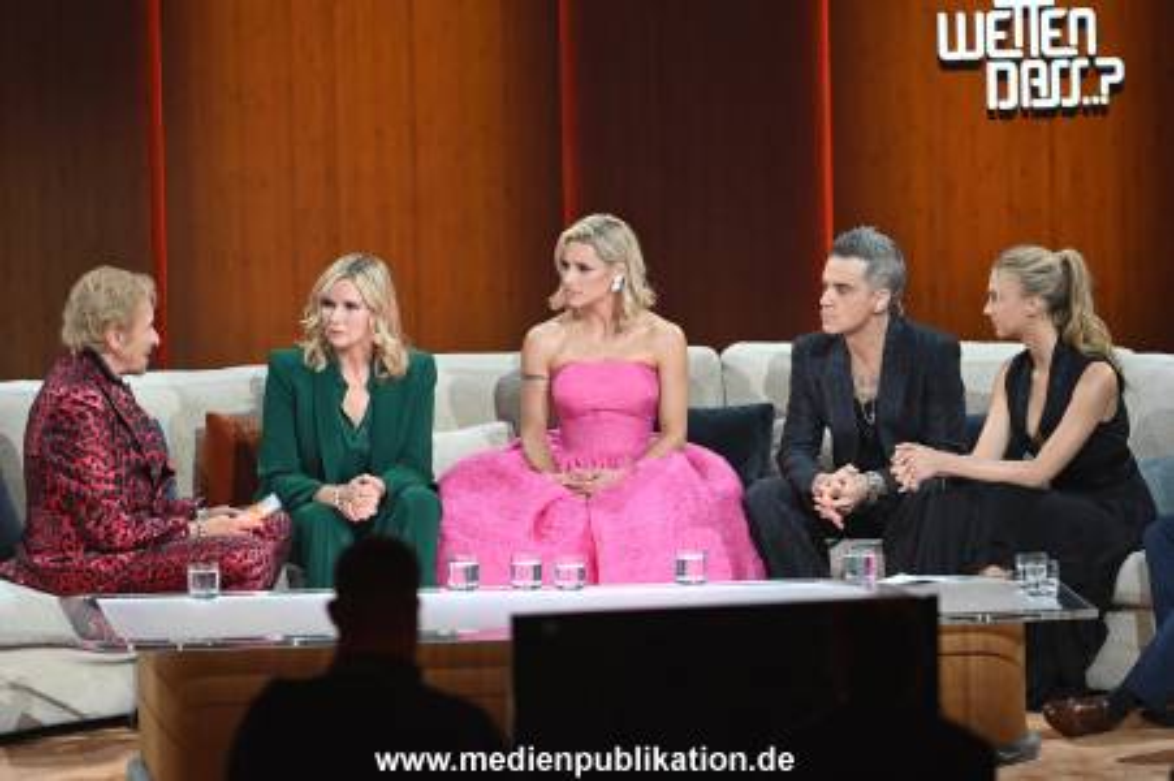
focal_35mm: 400
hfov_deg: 5.2
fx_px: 13035
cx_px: 587
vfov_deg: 3.4
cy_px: 390
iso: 3200
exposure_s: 1/160
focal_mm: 400
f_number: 4
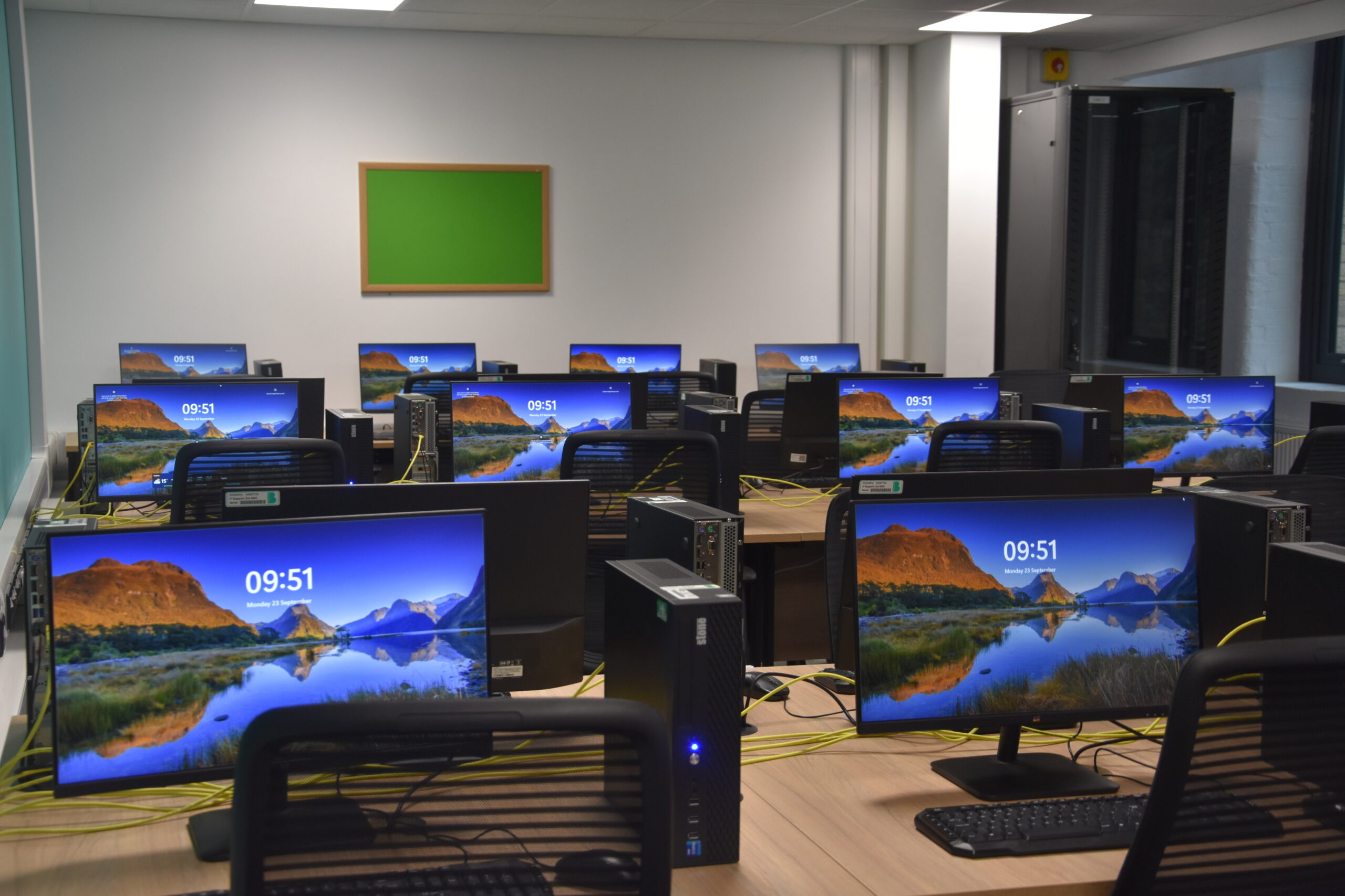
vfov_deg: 28.1
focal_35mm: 48
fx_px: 1793
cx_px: 672
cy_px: 448
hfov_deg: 41.1
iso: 800
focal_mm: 32
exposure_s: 1/100
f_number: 5
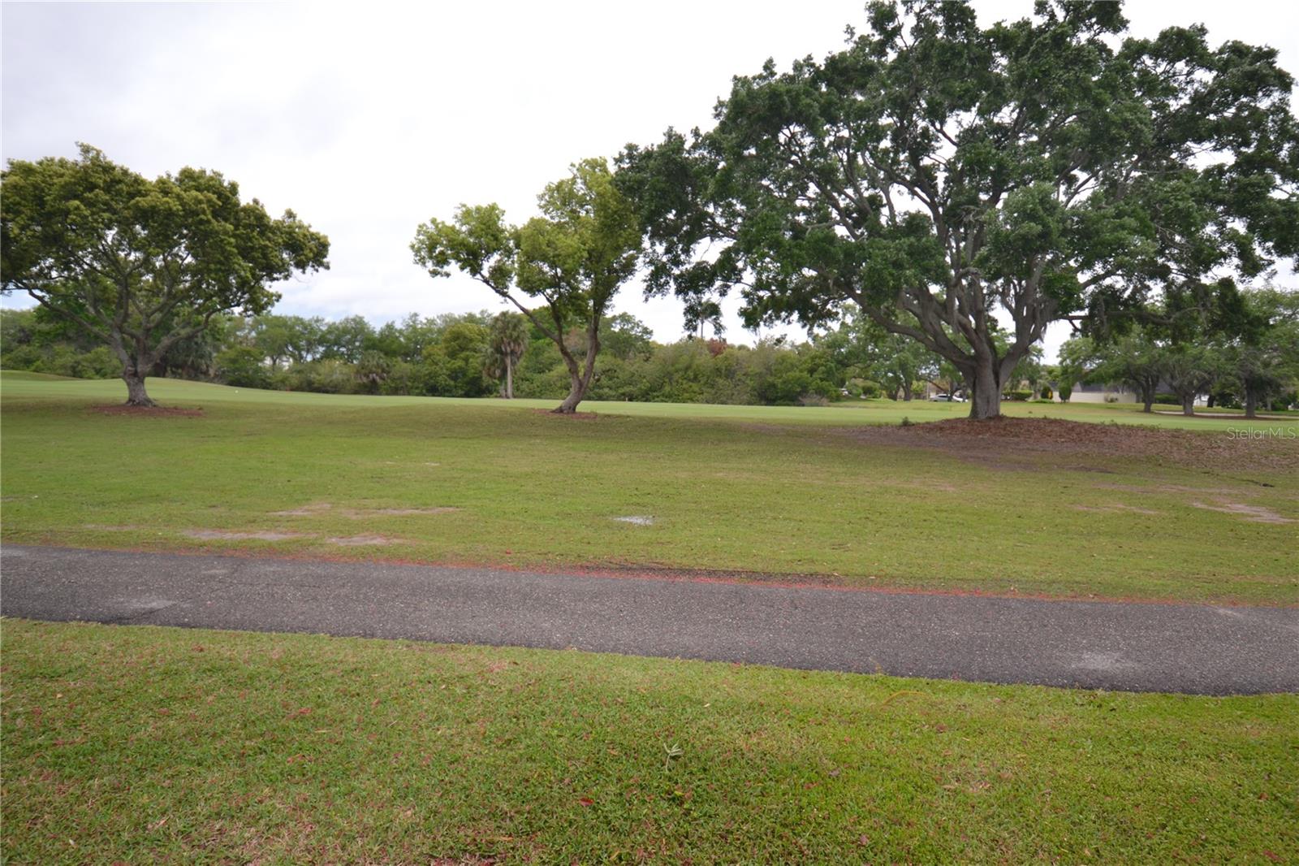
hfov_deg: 85.4
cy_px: 433
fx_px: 703
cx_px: 650
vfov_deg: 63.2
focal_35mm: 20
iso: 100
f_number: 4
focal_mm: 13
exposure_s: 1/125
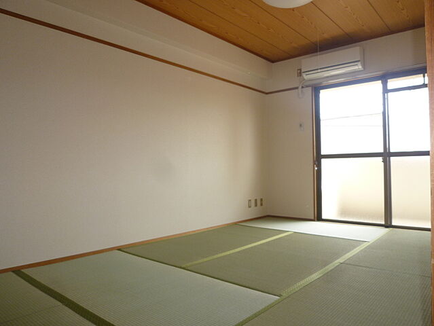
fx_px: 314
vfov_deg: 54.9
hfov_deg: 69.4
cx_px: 217
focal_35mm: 25
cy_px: 163
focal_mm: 4.5
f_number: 3.2
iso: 100
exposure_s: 1/100
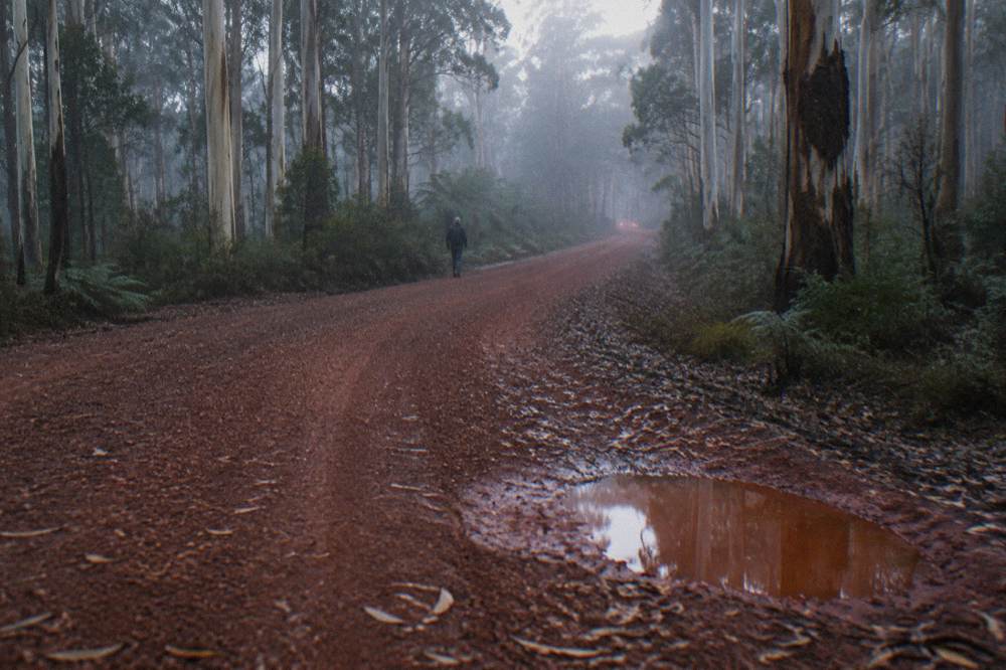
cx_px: 503
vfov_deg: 37.8
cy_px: 335
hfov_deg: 54.5
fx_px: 978
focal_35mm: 35
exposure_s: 1/60
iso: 6400
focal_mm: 35
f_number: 5
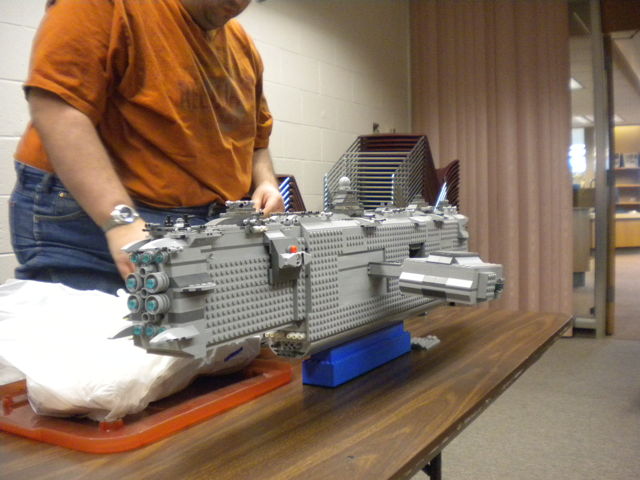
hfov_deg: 52.6
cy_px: 240
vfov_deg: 40.7
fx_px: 647
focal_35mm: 35
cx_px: 320
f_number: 3.1
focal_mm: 6.3
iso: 681
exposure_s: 1/54
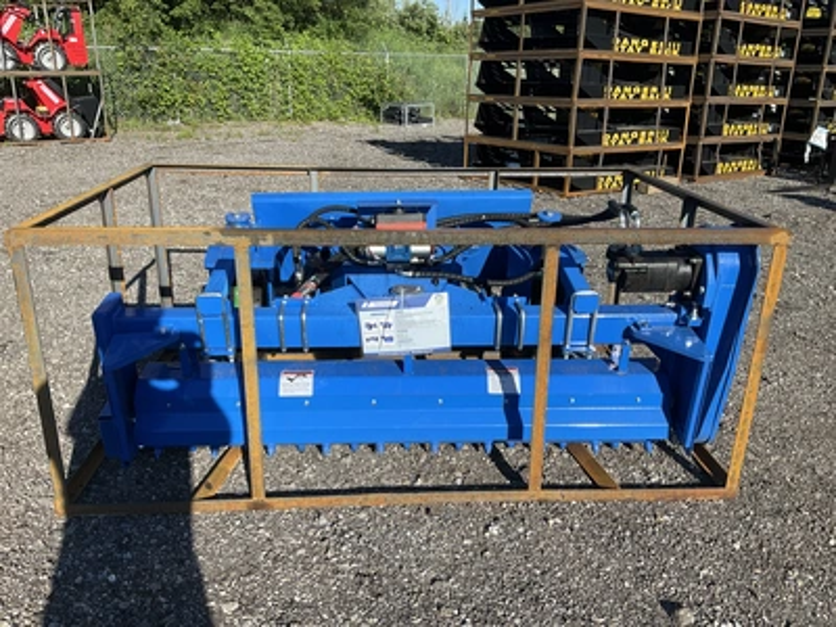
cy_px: 314
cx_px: 418
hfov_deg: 61.7
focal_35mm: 29
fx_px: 700
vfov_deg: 48.2
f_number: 1.8
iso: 25
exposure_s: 1/1098
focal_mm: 3
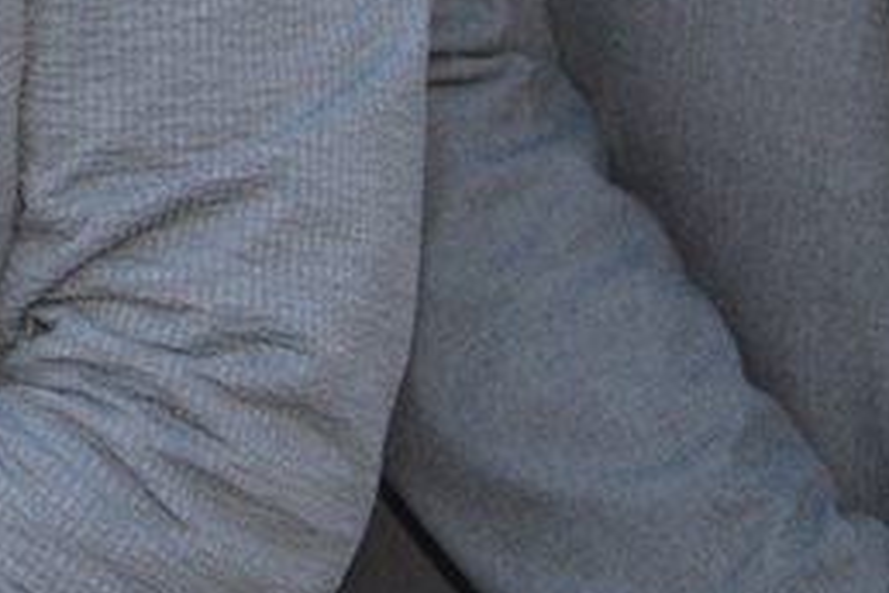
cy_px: -669
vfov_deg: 8.9
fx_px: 3531
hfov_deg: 13.5
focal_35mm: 143
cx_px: -434
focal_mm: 18
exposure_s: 1/60
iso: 400
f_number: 4
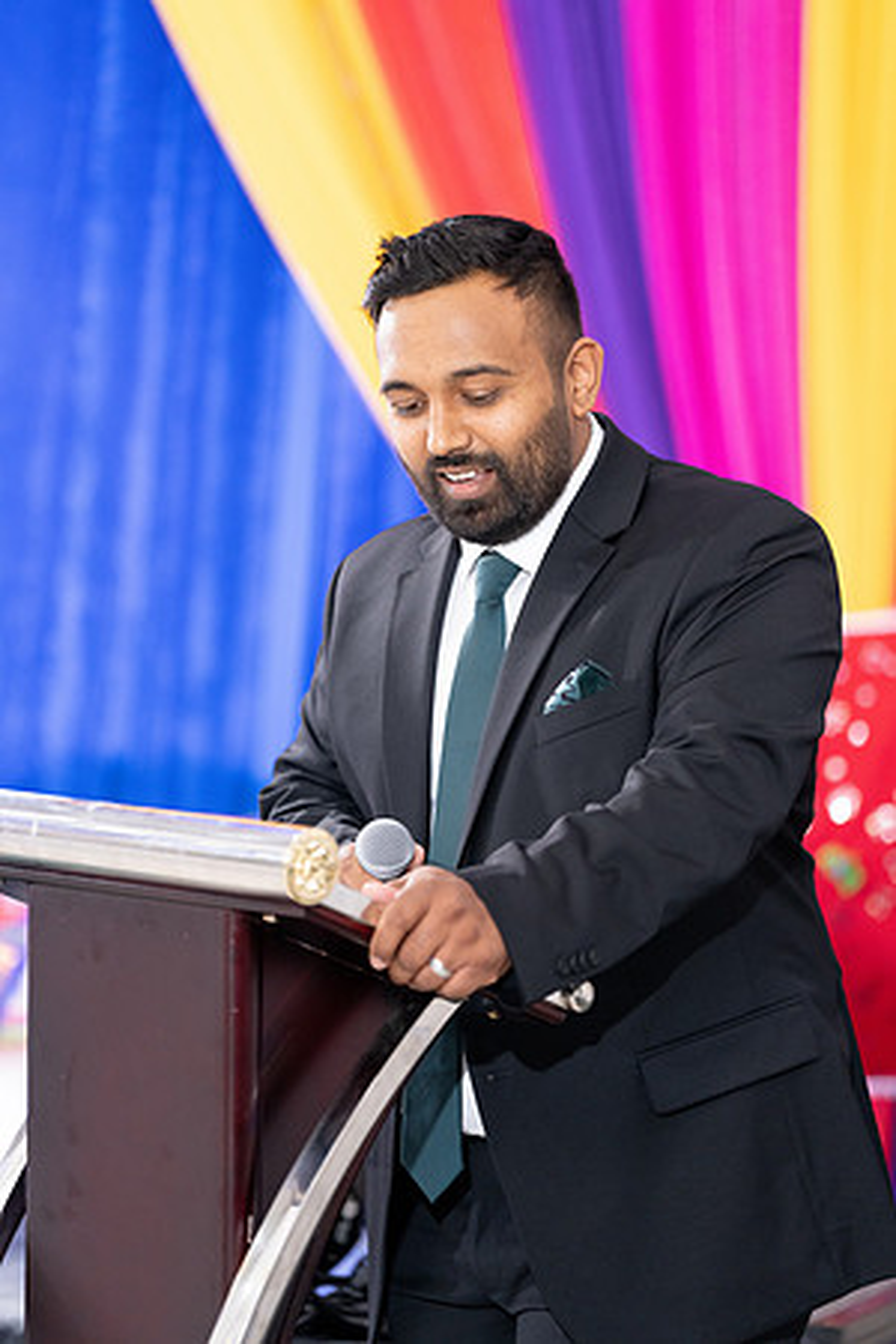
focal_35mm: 164
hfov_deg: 8.4
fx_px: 6122
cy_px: 672
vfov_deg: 12.5
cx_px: 448
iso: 3200
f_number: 2.8
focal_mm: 164
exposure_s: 1/200
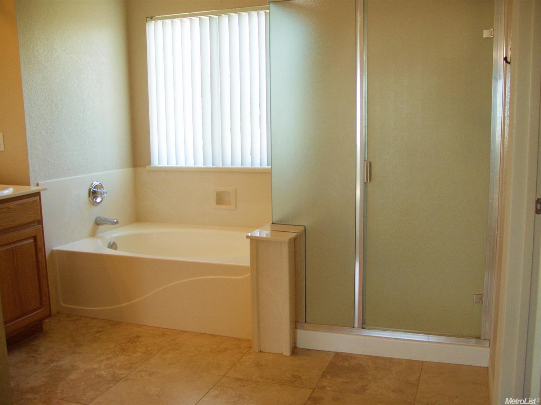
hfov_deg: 55.4
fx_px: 516
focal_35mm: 33
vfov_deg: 42.9
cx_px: 270
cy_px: 202
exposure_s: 1/80
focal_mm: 7.1
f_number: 2.8
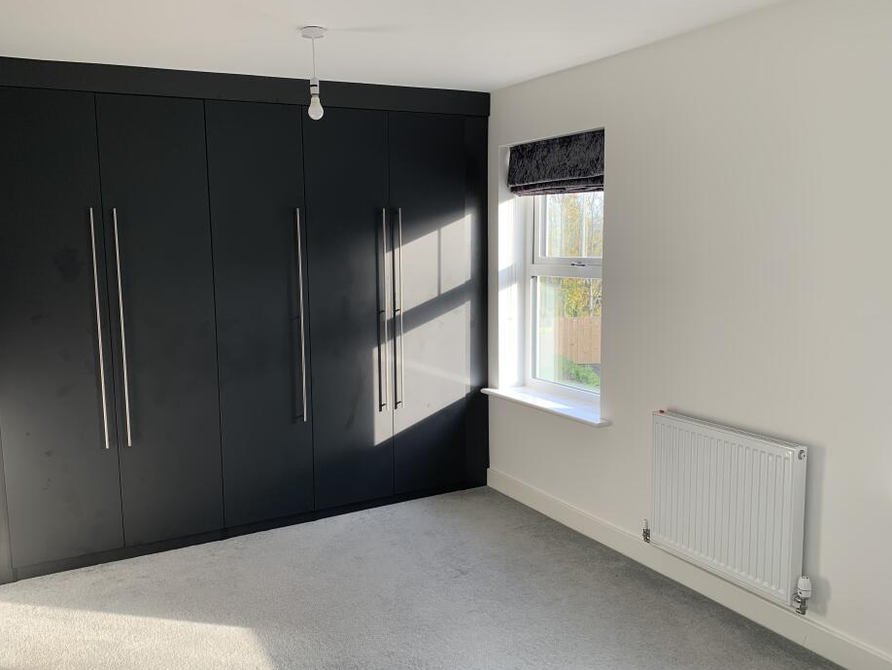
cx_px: 397
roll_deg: +1.0
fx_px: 747
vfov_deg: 48.2
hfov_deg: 61.5
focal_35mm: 29
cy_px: 338
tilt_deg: -8.7
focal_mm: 4.25
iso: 50
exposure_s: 1/121
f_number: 1.8
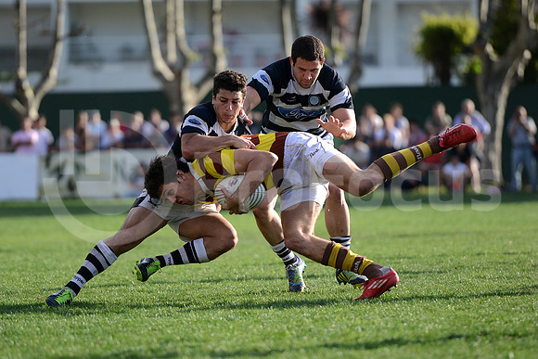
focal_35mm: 195
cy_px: 180
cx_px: 269
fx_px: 2915
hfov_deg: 10.5
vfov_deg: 7.0
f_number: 2.8
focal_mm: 195
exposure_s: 1/1250
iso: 320
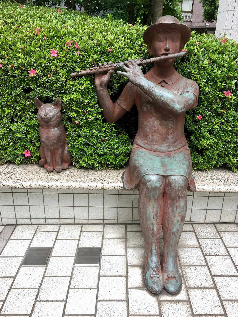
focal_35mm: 29
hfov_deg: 48.2
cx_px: 119
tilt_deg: -20.9
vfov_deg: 61.7
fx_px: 266
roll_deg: -2.3
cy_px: 158
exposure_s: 1/120
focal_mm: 4.15
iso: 32
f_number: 2.2
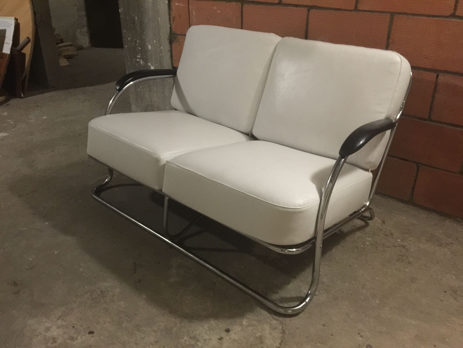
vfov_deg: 48.2
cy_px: 174
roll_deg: -1.8
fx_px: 388
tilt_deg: -27.0
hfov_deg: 61.7
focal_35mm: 29
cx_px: 232
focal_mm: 4.15
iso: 200
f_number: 2.2
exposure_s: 1/8
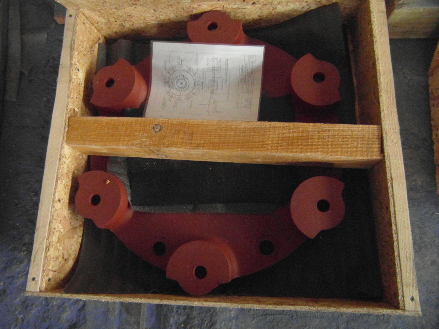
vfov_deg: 56.8
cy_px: 164
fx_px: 304
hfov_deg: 71.6
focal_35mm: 24
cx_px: 220
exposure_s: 1/20
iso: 800
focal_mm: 4
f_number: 3.2
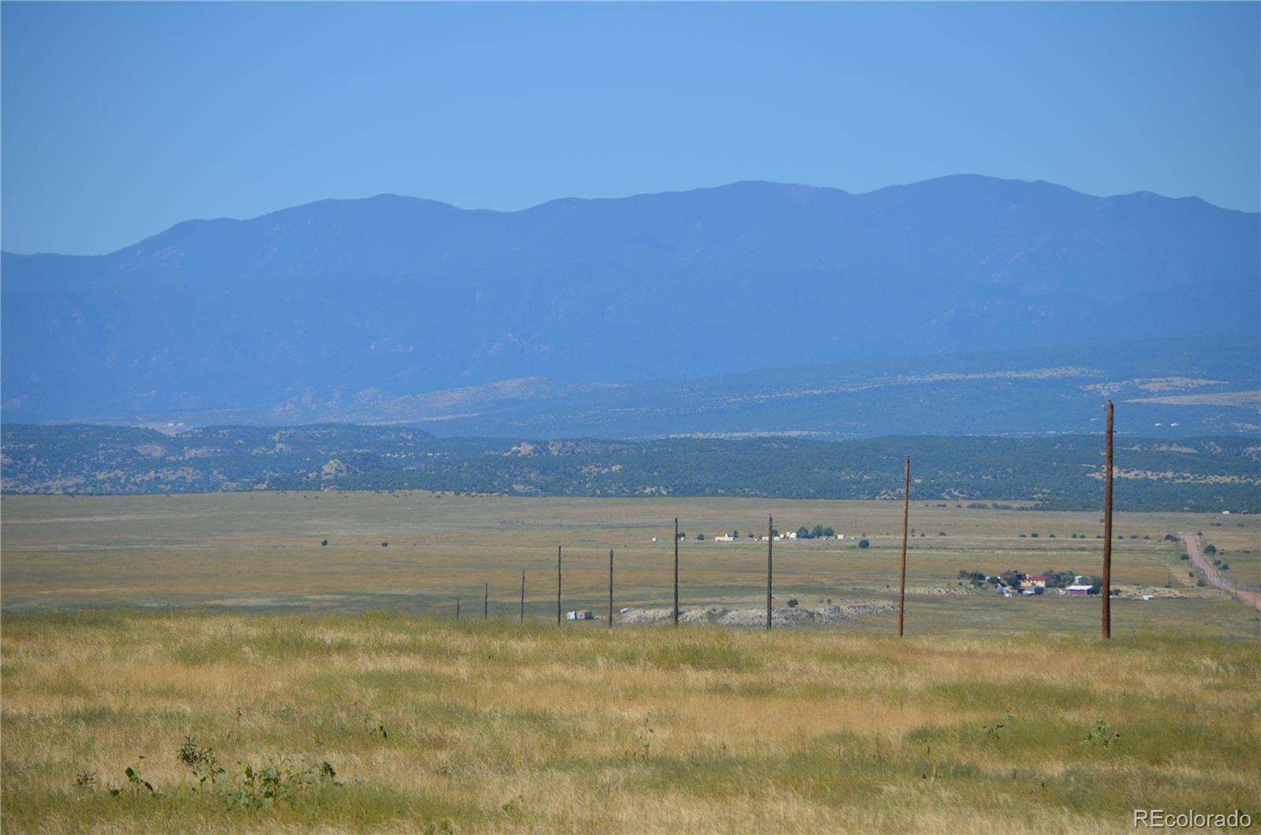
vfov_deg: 6.1
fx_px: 7863
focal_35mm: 225
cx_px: 630
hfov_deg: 9.2
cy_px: 418
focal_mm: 150
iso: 200
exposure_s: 1/2000
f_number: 5.6
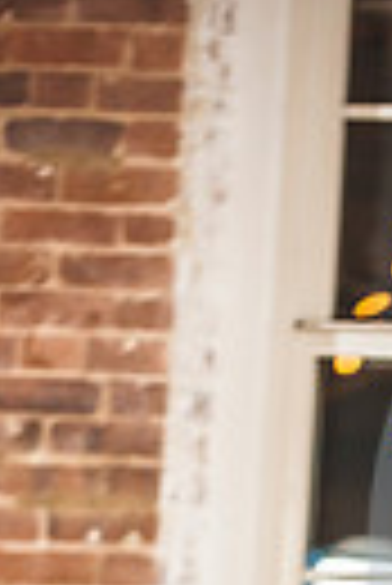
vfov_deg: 4.7
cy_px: 972
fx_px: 7037
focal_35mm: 432
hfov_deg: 3.2
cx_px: 518
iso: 1250
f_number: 2.8
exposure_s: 1/200
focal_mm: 125
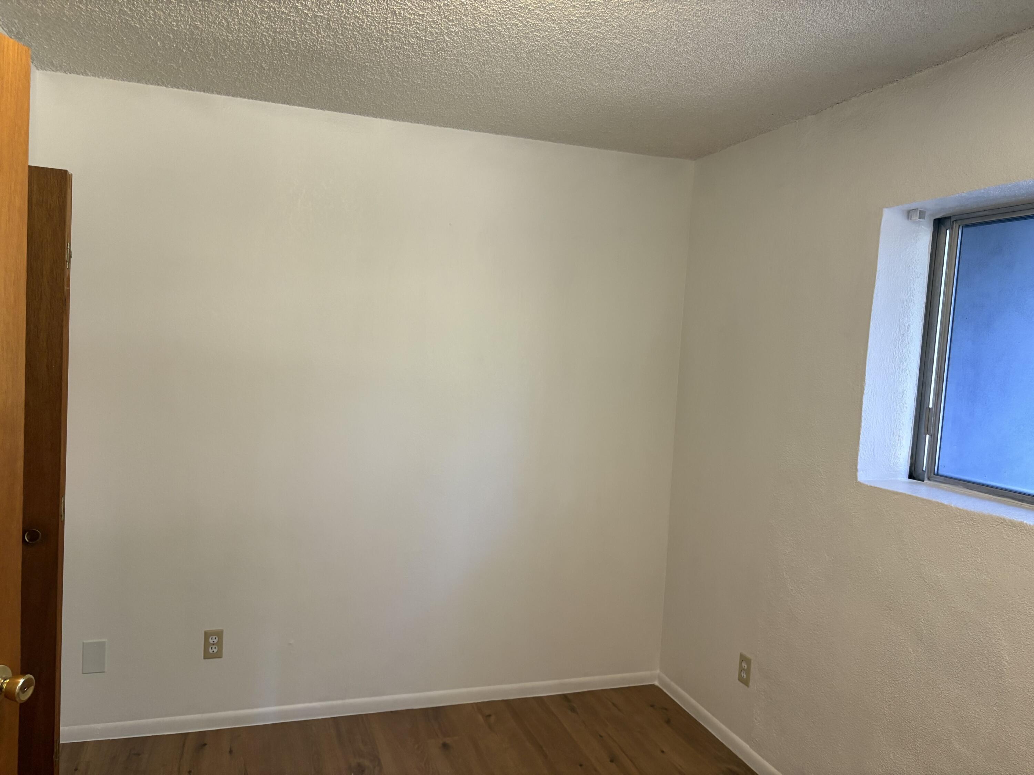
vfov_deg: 53.1
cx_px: 517
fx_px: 777
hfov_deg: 67.3
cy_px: 388
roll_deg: -2.9
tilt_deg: -2.8
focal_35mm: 26
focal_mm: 5.96
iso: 250
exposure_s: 1/60
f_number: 1.6
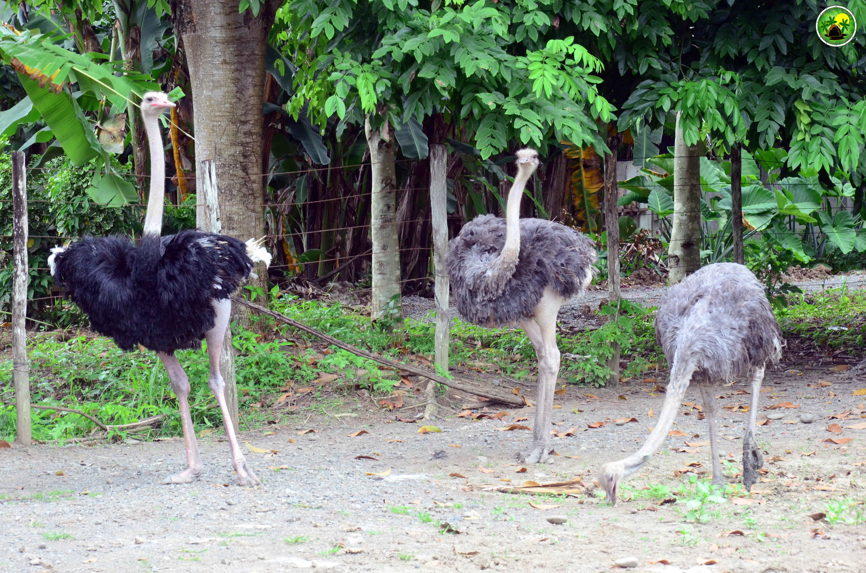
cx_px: 433
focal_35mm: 135
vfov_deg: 10.1
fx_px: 3241
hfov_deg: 15.2
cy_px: 286
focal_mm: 90
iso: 1250
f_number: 10
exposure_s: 1/80
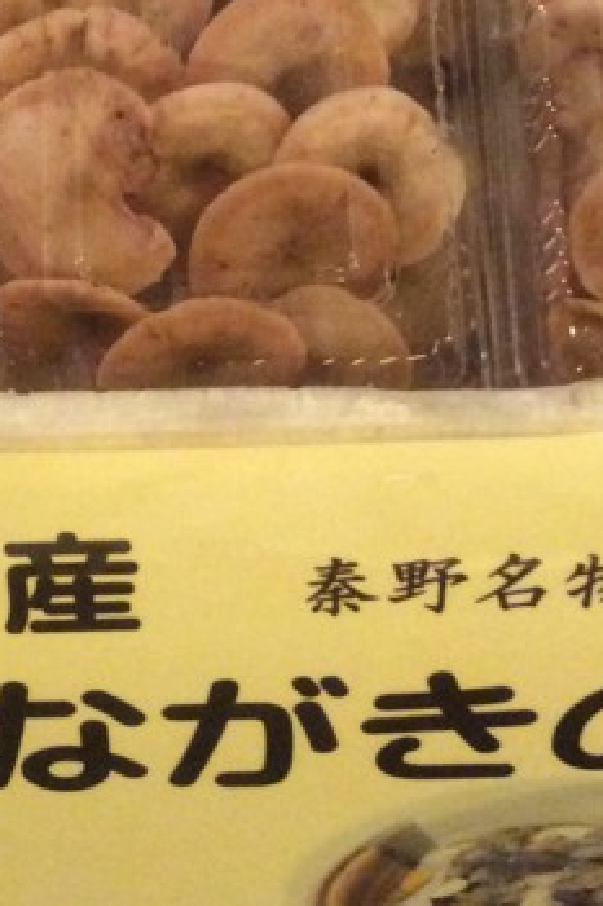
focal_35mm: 76
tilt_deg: -68.7
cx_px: 181
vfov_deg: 26.5
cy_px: 282
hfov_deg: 17.9
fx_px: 1911
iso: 500
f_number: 2.4
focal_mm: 3.3
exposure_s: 1/15
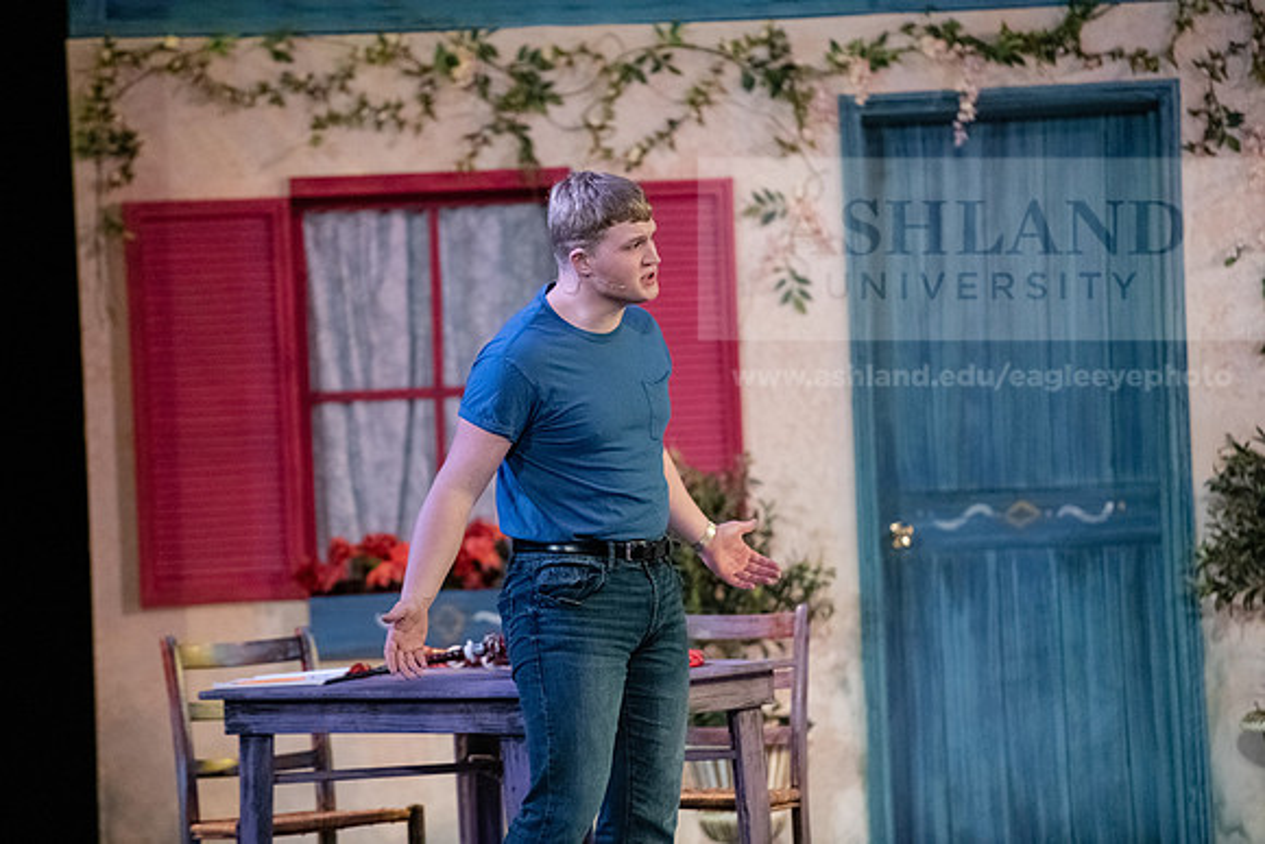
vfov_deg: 6.9
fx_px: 7029
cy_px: 422
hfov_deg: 10.3
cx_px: 632
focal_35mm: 200
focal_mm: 200
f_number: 2.8
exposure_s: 1/320
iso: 4000
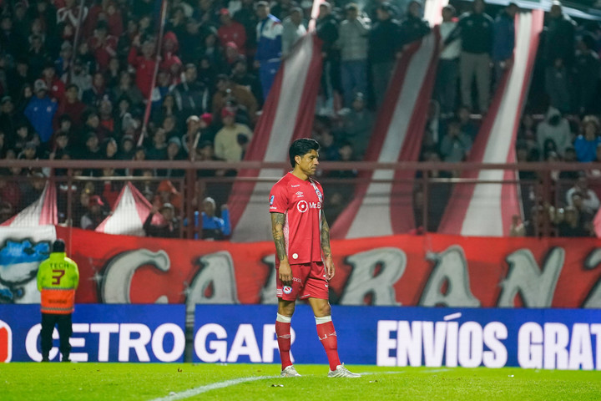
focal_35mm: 300
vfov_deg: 4.6
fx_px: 5008
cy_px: 200
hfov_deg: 6.9
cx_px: 300
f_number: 2.8
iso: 3200
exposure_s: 1/1600
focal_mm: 200
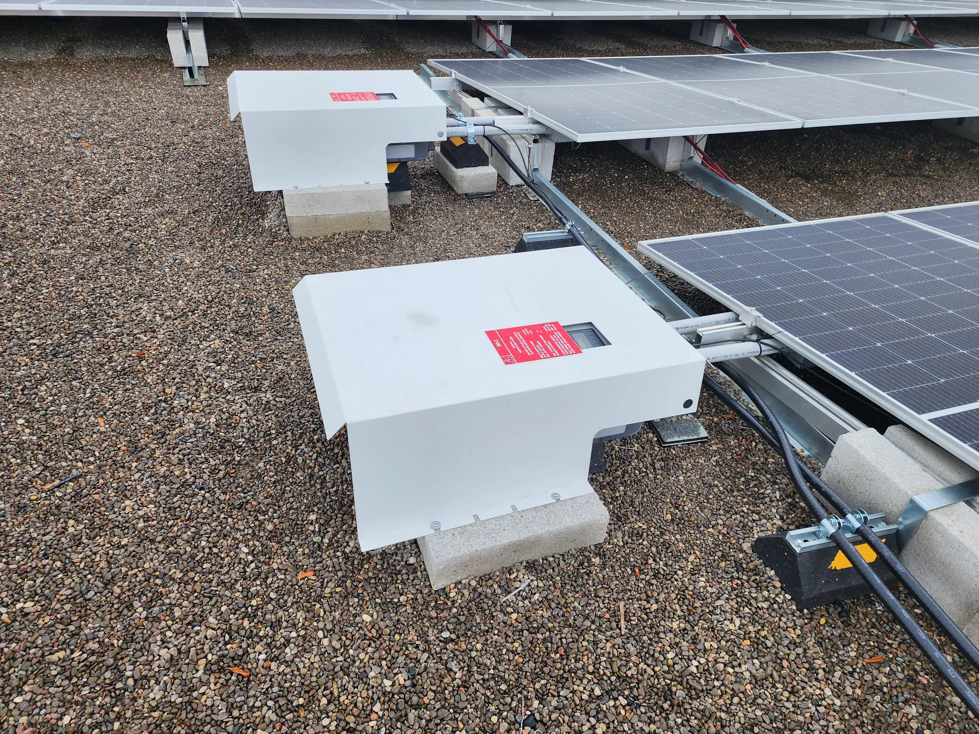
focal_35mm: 23
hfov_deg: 73.9
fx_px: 650
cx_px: 490
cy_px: 367
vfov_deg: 58.9
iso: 16
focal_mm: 6.4
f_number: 1.8
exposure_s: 1/180
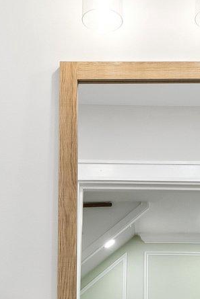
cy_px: 348
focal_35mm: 69
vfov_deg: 26.4
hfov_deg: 19.6
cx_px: 147
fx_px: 575
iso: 250
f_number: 8
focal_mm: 10
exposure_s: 1/15
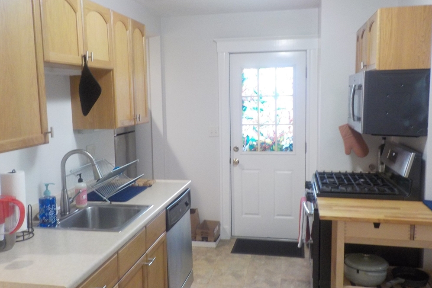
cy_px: 135
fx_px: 384
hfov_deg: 58.7
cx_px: 219
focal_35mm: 32
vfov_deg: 41.1
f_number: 3.3
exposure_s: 1/15
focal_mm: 4.1
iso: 400
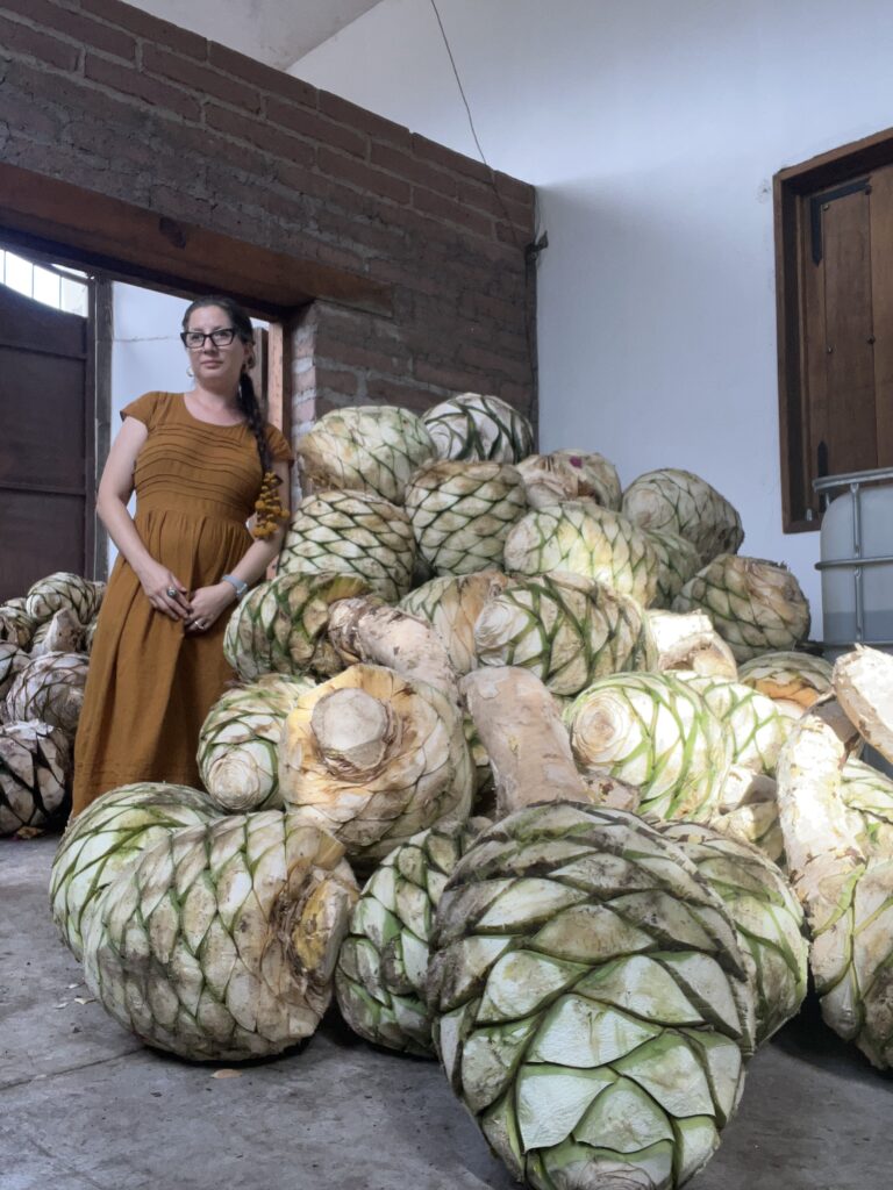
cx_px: 446
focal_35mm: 30
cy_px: 595
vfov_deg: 60.0
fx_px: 1032
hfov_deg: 46.8
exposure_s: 1/121
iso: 64
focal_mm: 2.71
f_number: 2.2
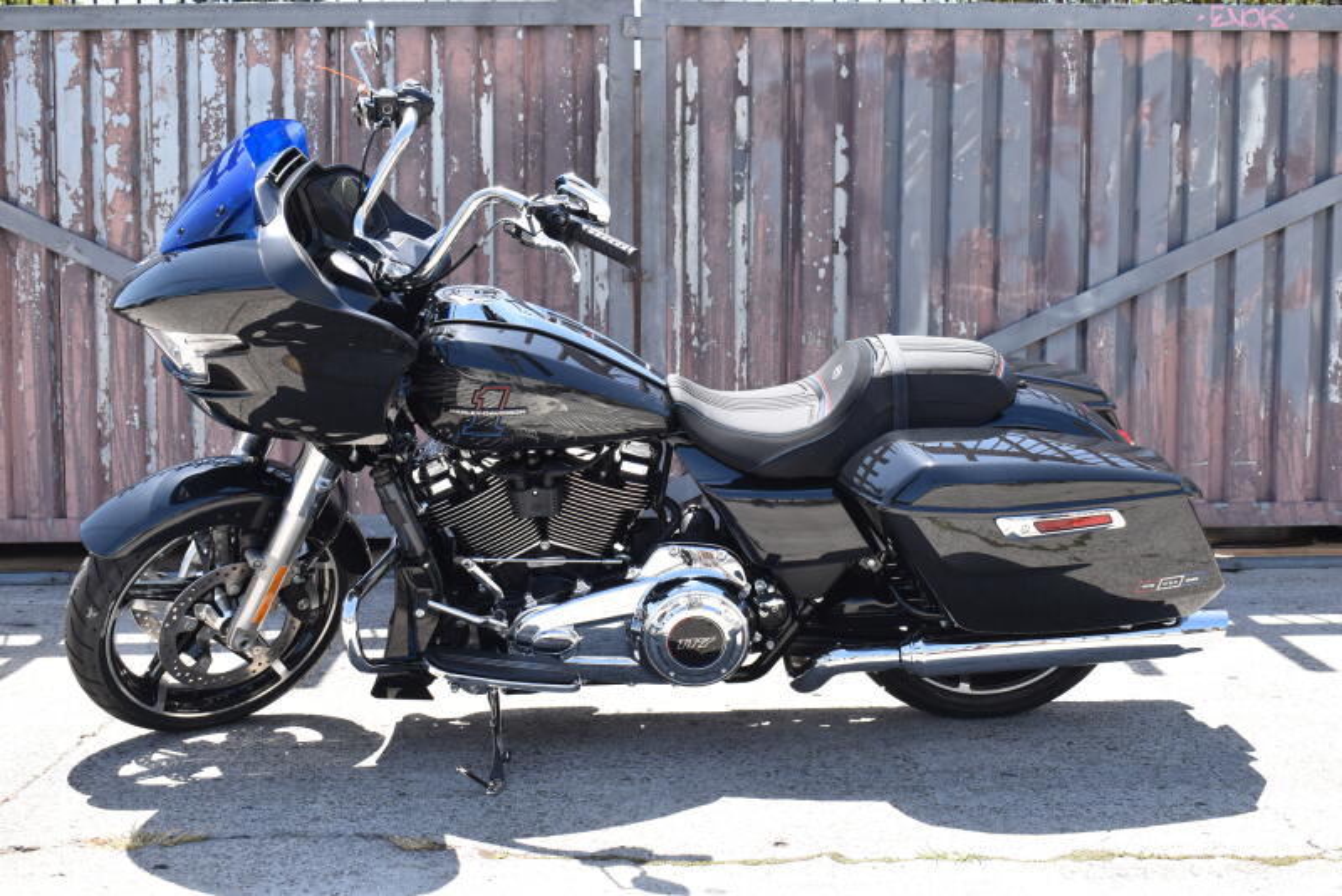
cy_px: 448
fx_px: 1678
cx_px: 671
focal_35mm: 45
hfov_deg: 43.6
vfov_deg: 29.9
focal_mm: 30
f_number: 8
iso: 200
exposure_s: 1/250
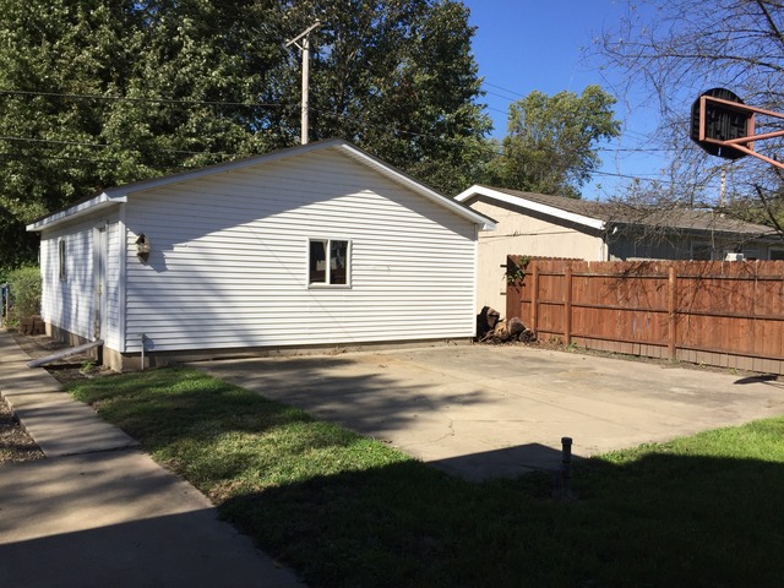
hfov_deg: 61.7
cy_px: 294
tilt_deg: -1.4
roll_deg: -1.6
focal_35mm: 29
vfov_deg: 48.2
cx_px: 392
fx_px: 657
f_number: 2.2
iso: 32
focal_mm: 4.15
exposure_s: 1/2475
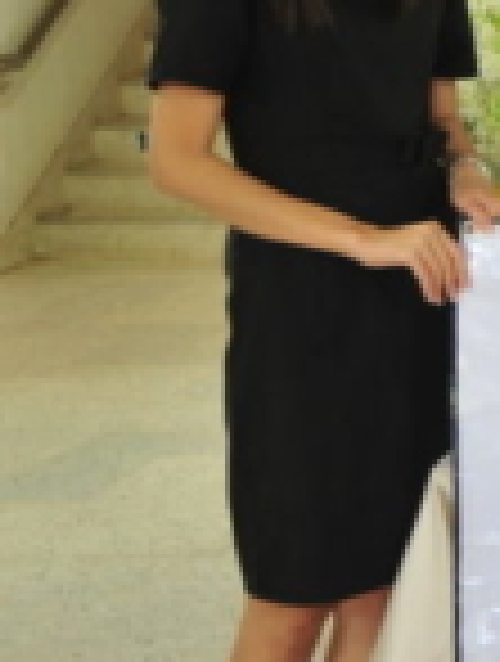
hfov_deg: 10.7
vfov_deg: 16.1
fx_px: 2320
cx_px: 1162
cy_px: 99
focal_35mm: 121
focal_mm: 29
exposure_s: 1/30
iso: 1600
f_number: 4
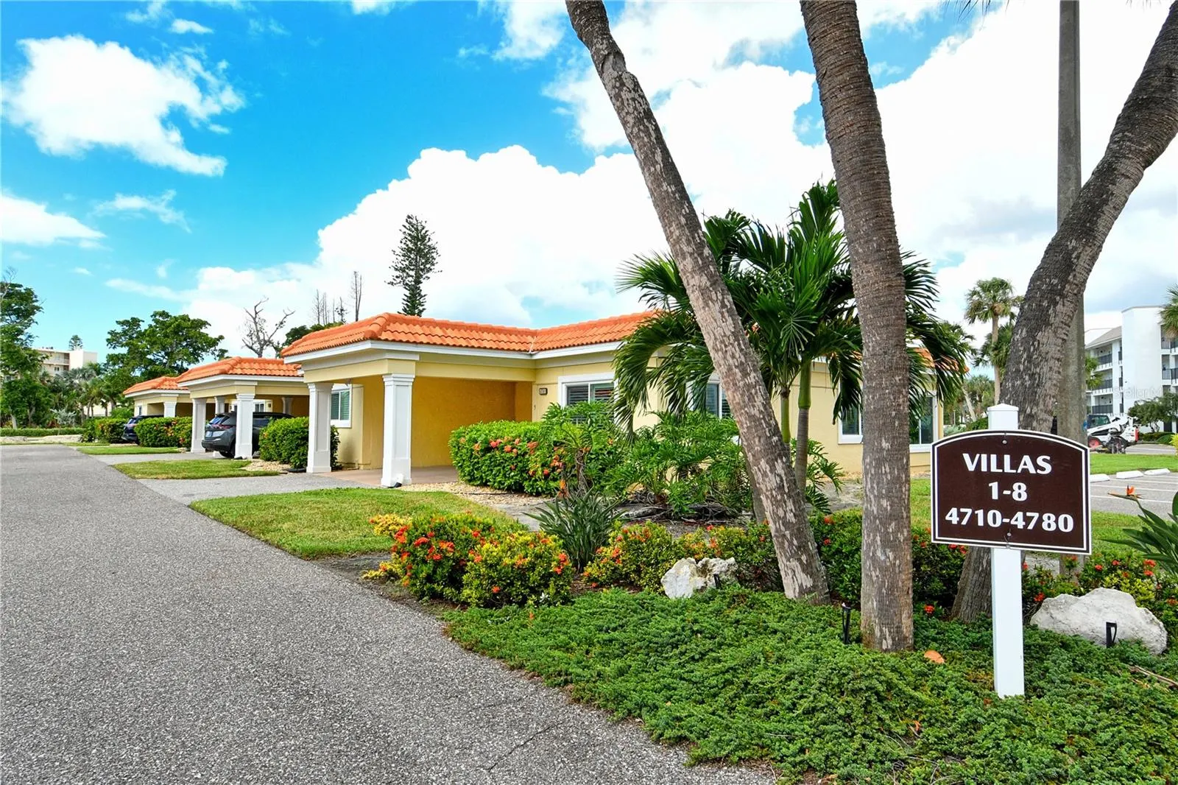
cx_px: 589
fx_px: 687
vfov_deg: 59.5
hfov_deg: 81.2
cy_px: 392
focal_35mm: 21
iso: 640
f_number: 14
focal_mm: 14
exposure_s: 1/250
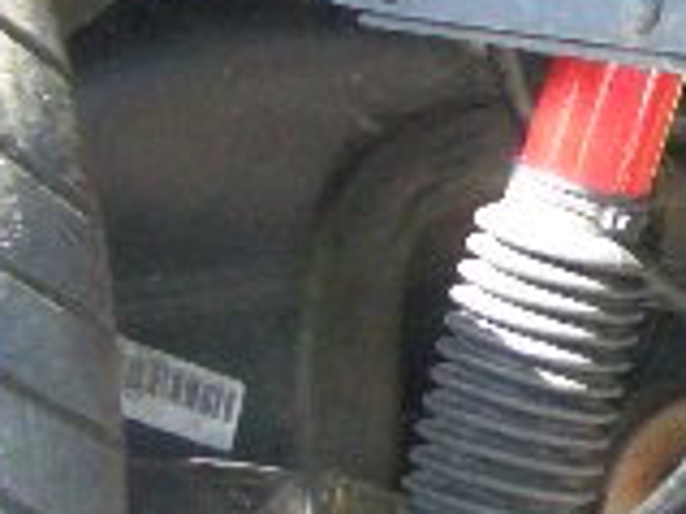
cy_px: 212
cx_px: 1191
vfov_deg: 10.5
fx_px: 2792
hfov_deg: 12.8
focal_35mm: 141
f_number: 2.6
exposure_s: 1/125
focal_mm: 5.8
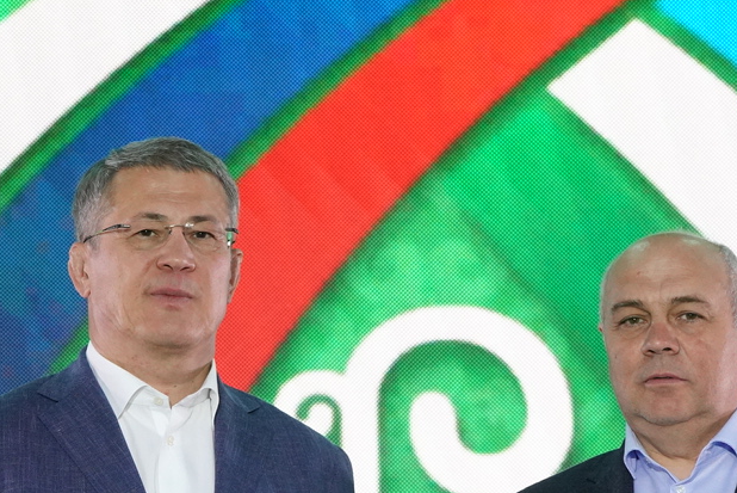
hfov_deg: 4.4
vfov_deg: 2.9
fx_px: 9649
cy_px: 529
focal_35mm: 471
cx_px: 379
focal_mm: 180
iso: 4000
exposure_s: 1/400
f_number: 8
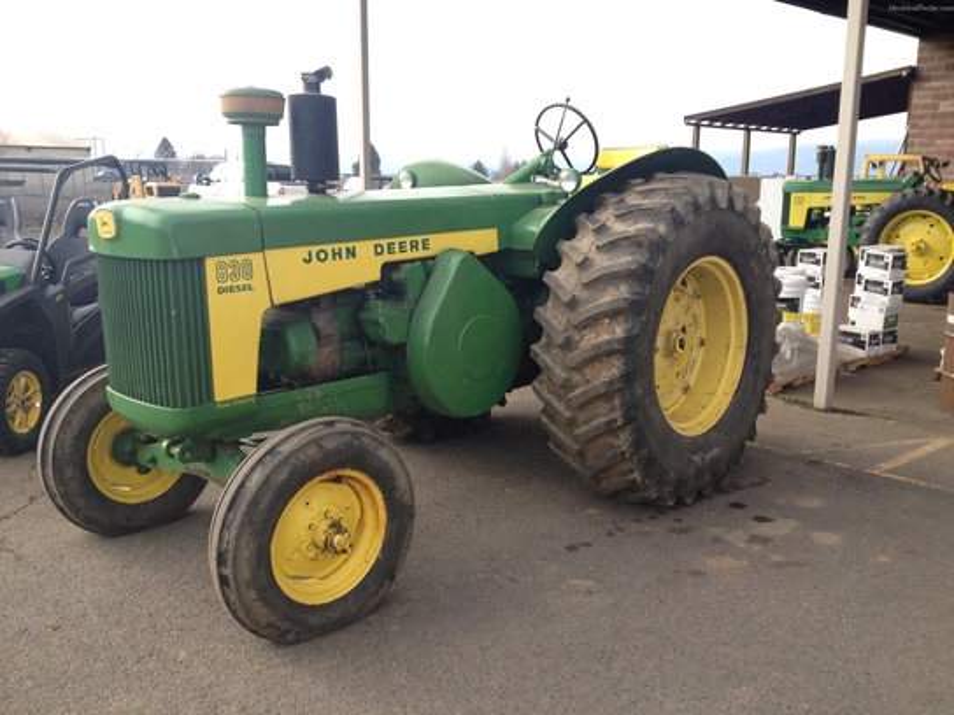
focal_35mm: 35
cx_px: 477
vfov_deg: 40.7
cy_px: 358
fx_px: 965
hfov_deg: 52.6
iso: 50
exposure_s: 1/502
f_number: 2.4
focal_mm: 4.28
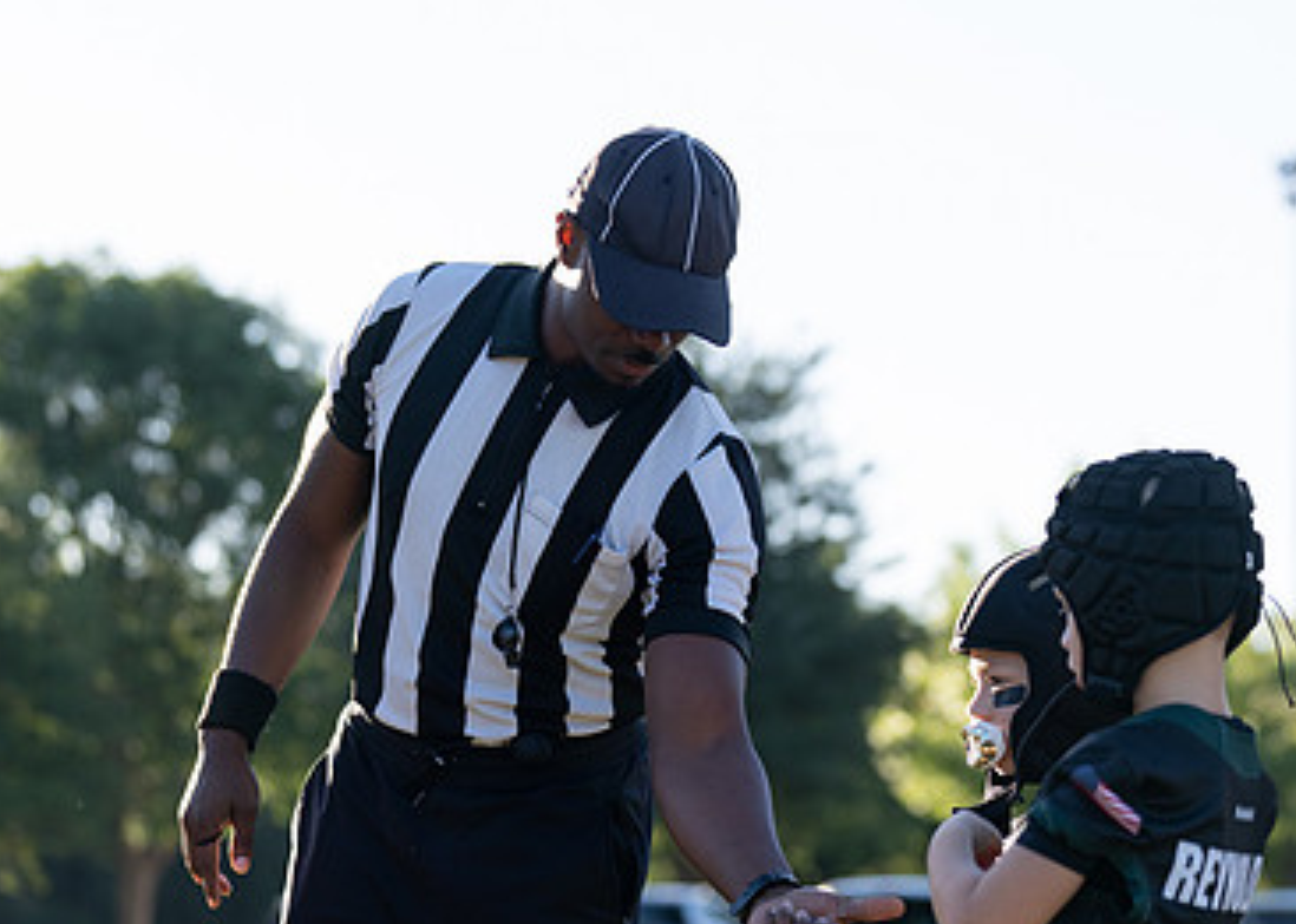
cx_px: 630
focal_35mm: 128
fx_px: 4709
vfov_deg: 11.2
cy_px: 559
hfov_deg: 15.7
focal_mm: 77
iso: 200
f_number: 2.8
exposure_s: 1/1000
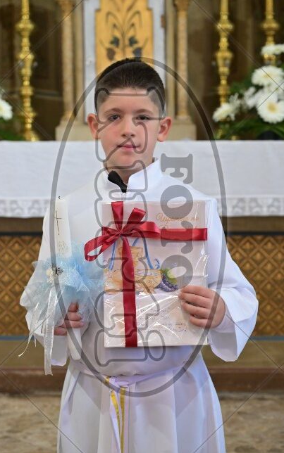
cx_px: 138
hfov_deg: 17.9
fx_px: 903
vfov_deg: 28.2
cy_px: 227
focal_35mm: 73
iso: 5000
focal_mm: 71
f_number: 5
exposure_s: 1/125
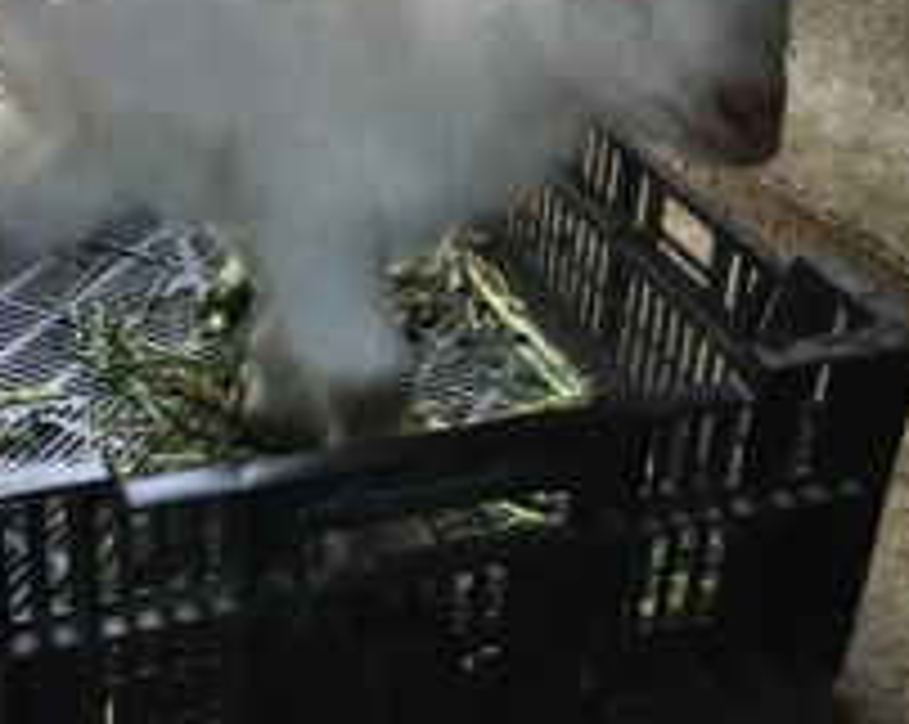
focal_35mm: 54
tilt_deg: -30.4
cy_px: 252
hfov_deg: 34.3
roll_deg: +0.3
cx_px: 274
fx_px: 1451
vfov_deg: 27.9
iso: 25
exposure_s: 1/30
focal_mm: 3.3
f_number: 2.4
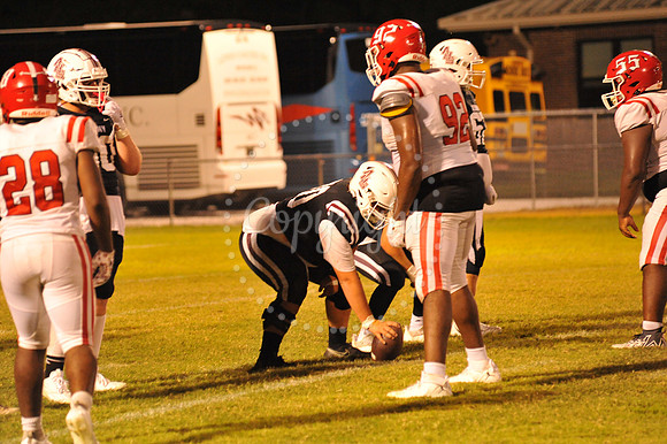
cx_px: 334
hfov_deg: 10.3
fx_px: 3703
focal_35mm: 200
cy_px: 222
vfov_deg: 6.9
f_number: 5
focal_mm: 200
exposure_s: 1/160
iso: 5000
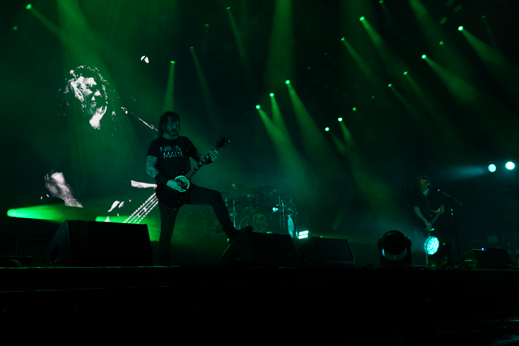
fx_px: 490
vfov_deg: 38.9
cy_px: 173
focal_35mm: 34
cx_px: 260
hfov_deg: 55.8
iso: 100
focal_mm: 34
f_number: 4.5
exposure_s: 1/50
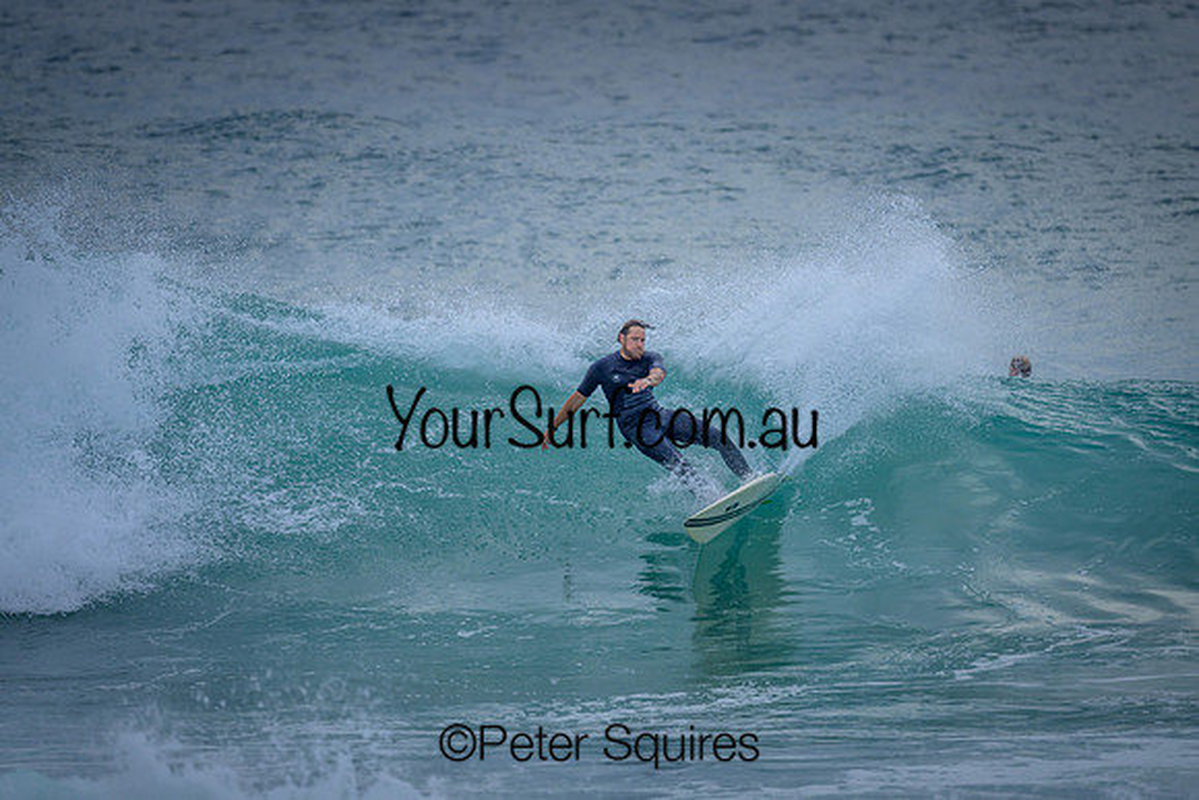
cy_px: 392
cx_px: 612
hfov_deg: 2.5
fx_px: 27196
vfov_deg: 1.7
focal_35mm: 816
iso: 800
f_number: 6.3
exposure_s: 1/2000
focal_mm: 800
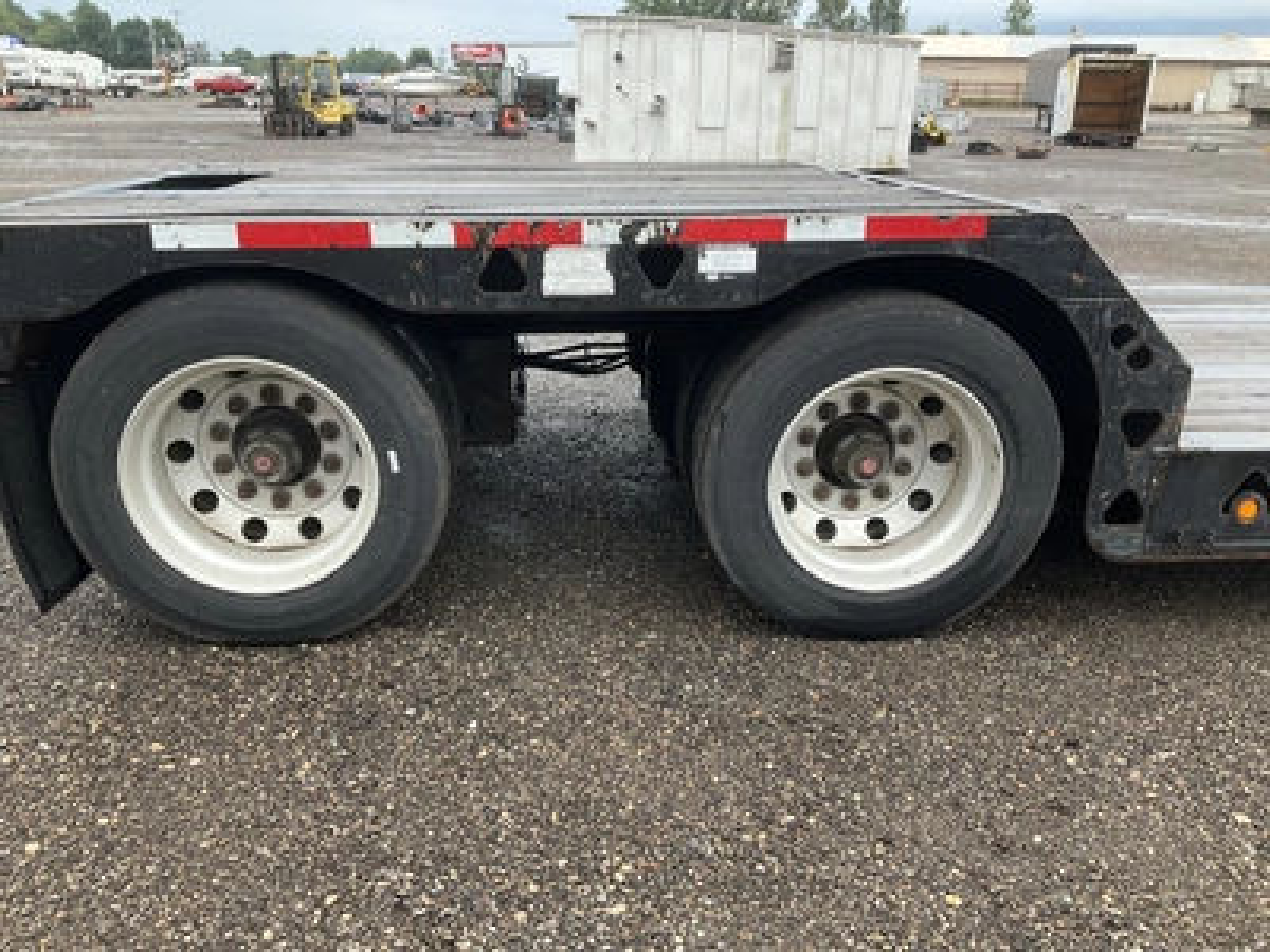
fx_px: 1064
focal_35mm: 29
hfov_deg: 61.7
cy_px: 476
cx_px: 635
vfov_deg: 48.2
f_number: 1.8
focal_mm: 3
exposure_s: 1/243
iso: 20
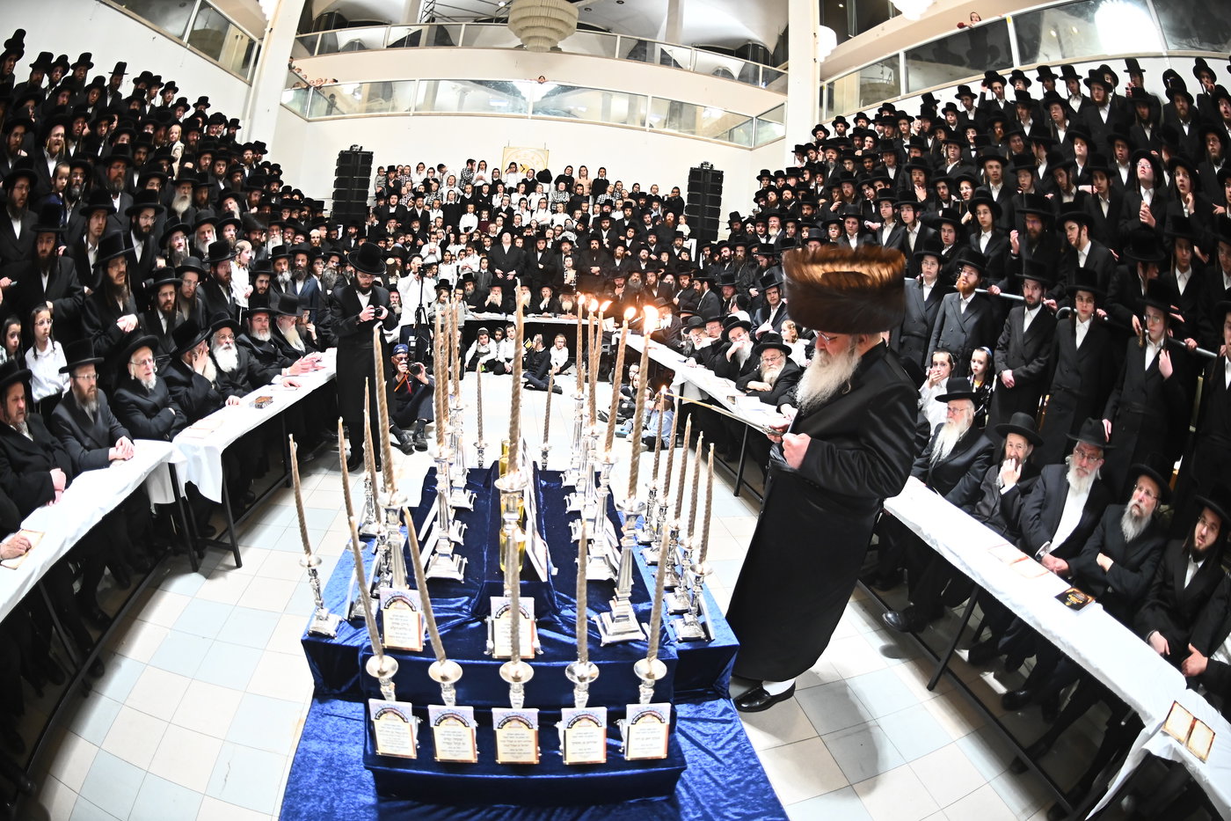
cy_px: 410
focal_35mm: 16
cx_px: 616
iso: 3200
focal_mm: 16
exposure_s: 1/200
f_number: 3.2
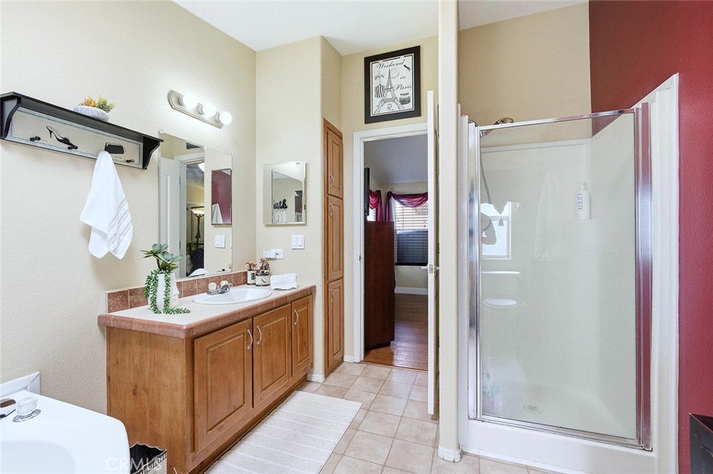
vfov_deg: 77.2
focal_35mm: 15
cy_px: 237
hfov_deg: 100.4
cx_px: 356
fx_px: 297
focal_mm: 15
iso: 1000
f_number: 5
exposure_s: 1/1000
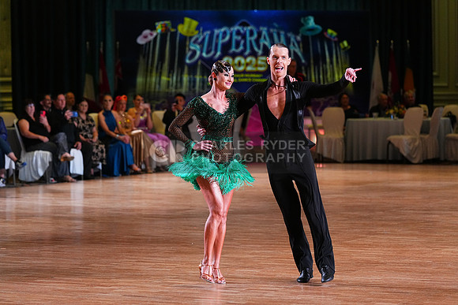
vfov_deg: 9.7
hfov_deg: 14.5
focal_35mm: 141
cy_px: 152
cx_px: 229
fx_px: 1794
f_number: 4
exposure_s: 1/500
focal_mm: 141
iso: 3200
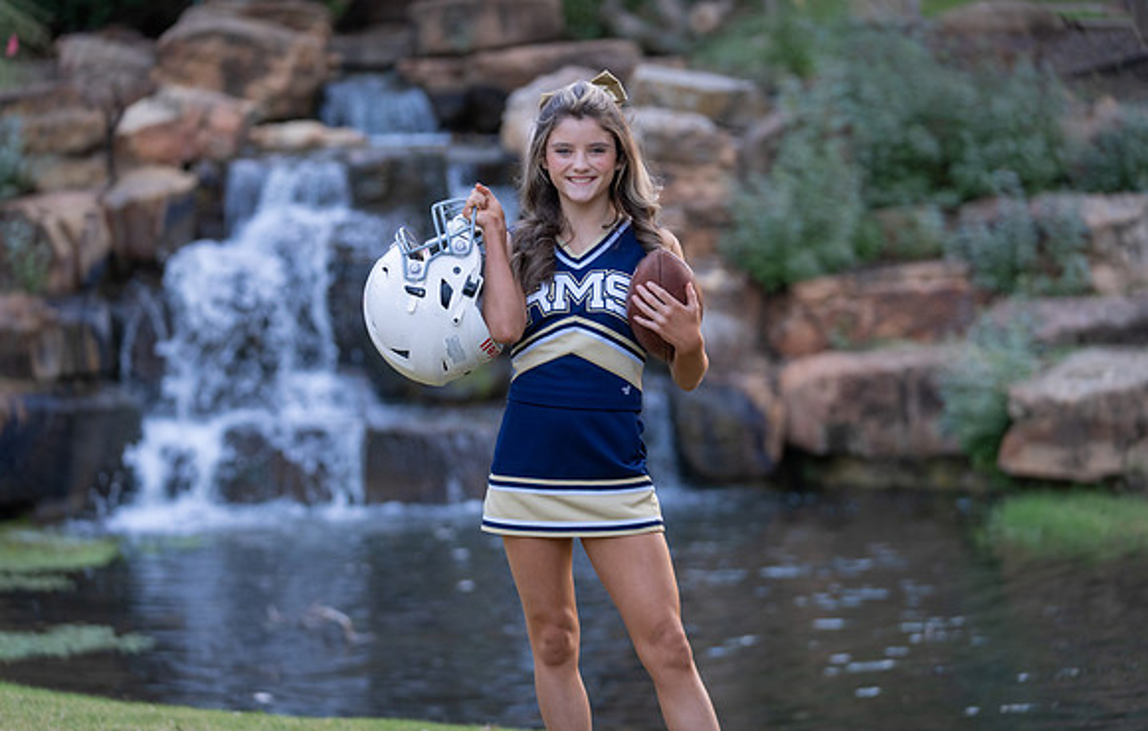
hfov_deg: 19.1
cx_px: 571
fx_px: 3412
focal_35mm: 109
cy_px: 351
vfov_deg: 12.2
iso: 800
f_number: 2.8
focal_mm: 106
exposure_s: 1/320
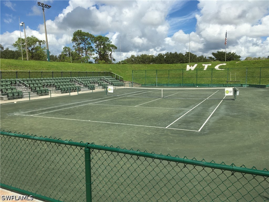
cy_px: 101
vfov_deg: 48.2
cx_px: 134
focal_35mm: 29
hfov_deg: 61.7
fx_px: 225
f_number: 2.2
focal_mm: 4.15
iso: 25
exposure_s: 1/3497
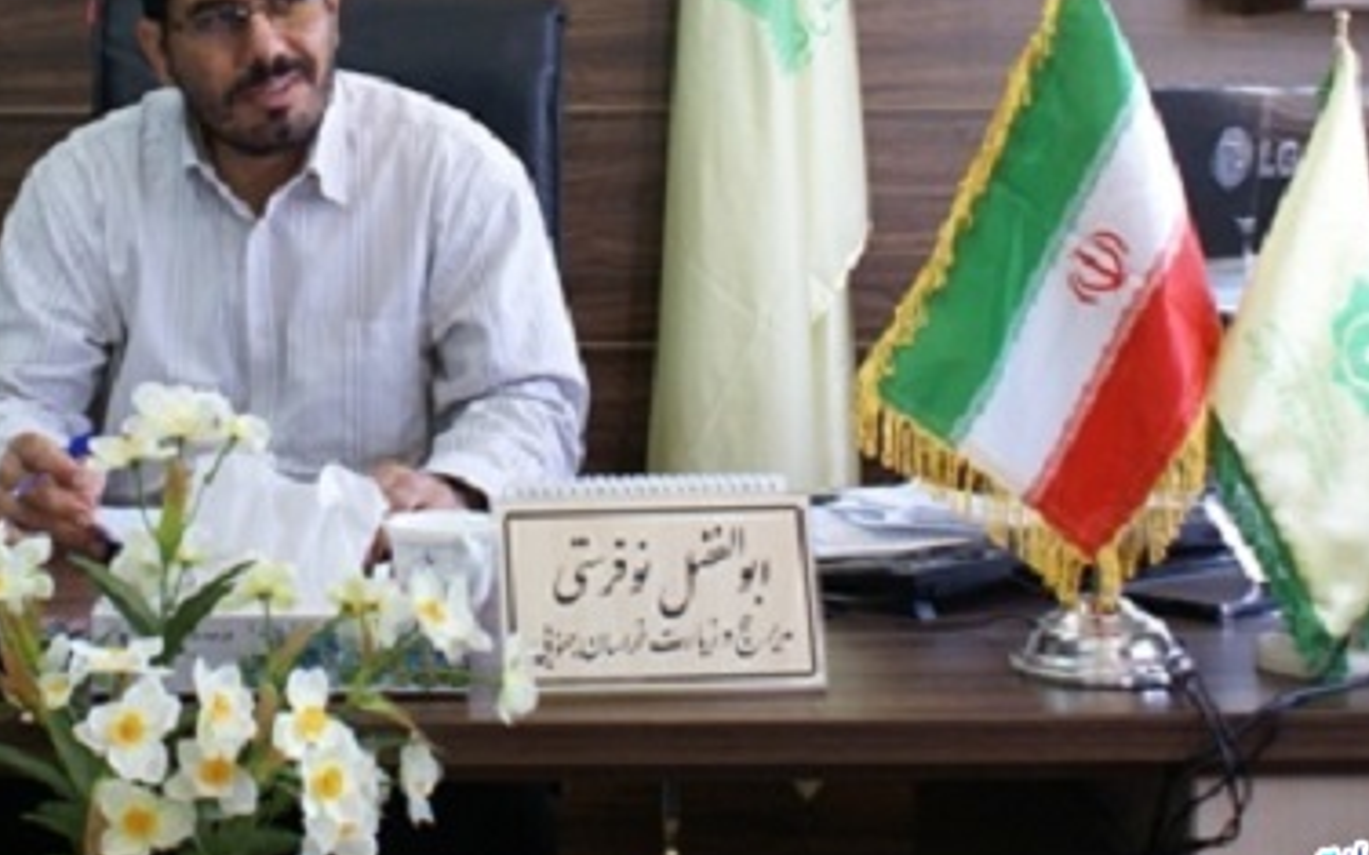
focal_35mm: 67
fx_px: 2500
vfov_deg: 19.1
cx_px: 306
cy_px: 73
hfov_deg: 30.0
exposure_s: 1/40
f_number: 4
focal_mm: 22
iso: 250
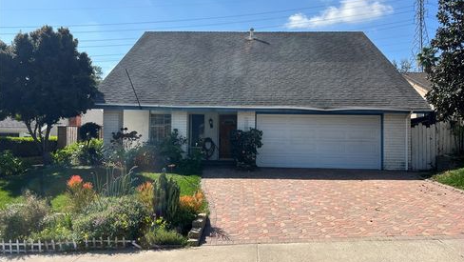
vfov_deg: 40.2
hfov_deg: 66.0
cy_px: 125
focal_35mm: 29
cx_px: 235
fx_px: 357
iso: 50
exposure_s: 1/3571
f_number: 1.5
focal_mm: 5.7
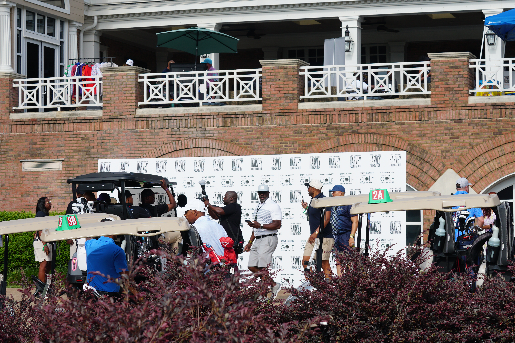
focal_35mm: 105
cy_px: 172
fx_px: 1502
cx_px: 258
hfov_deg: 19.5
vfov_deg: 13.0
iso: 100
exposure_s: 1/200
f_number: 9
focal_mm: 70
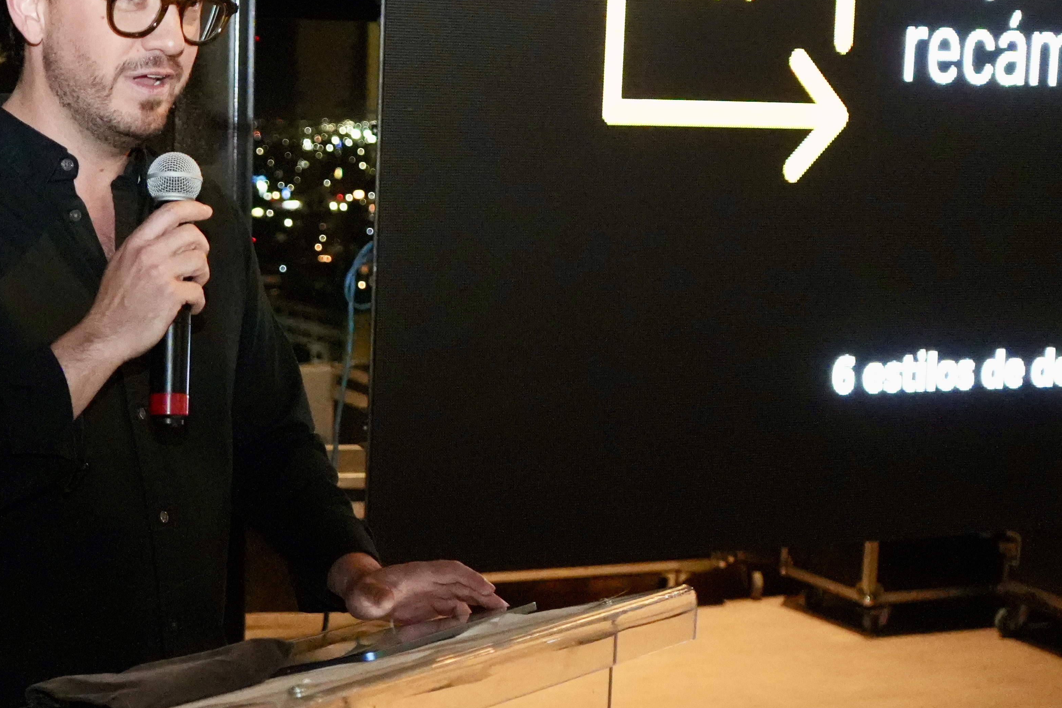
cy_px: 361
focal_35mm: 72
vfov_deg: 18.9
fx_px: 2124
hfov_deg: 27.6
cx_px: 244
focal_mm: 32
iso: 12800
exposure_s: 1/320
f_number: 4
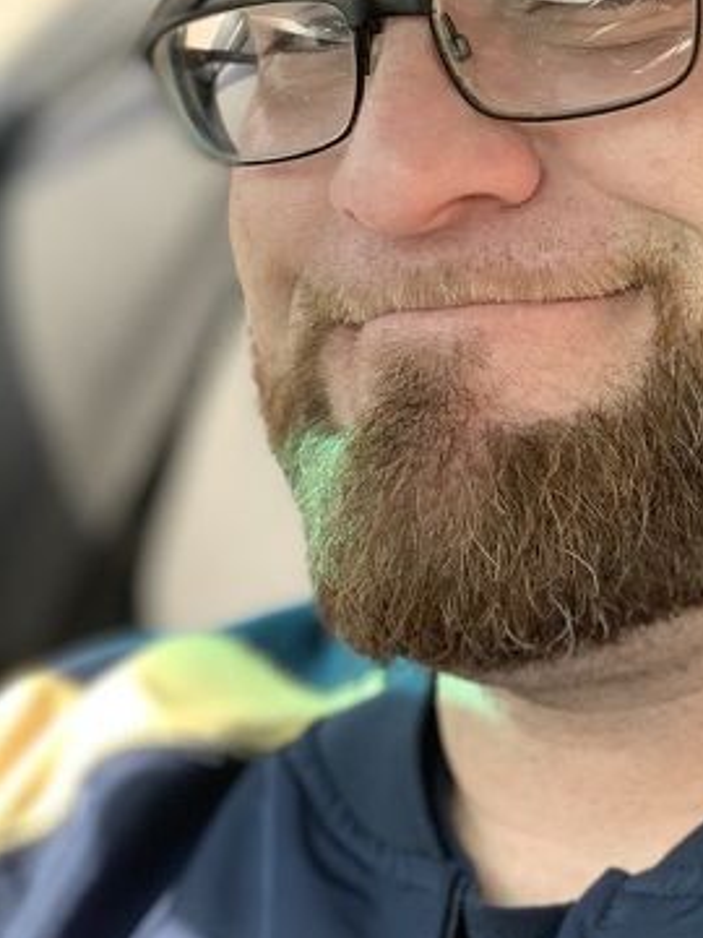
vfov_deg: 19.4
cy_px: 362
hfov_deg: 14.6
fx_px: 2735
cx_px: 204
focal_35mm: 101
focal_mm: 6
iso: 40
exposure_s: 1/122
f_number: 2.4
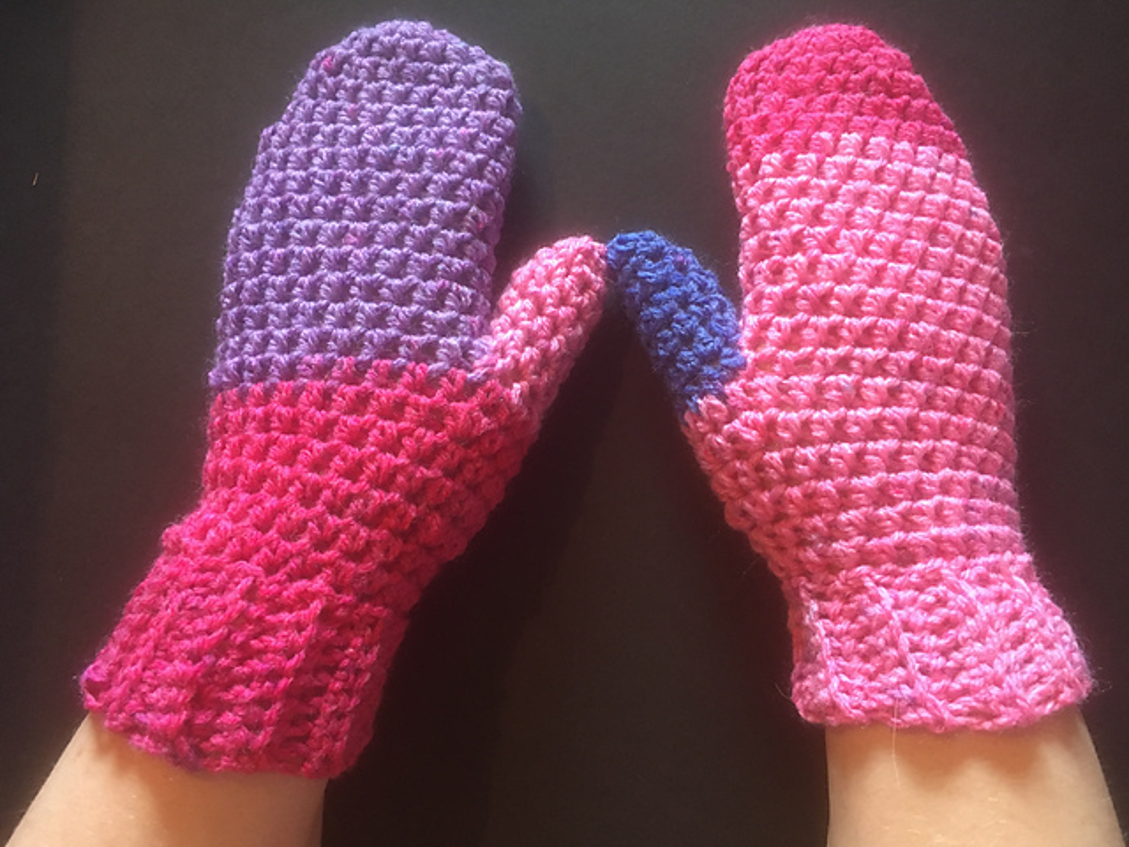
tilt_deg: -79.0
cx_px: 564
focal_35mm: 29
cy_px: 424
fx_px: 946
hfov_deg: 61.7
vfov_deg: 48.2
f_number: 2.2
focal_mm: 4.15
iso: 200
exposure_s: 1/17
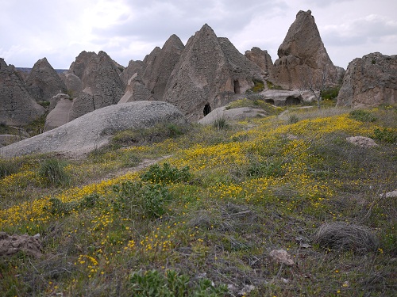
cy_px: 148
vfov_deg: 36.0
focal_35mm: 40
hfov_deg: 46.8
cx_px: 198
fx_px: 459
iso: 100
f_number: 2.5
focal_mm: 20
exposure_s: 1/2000
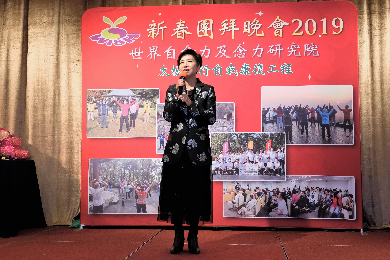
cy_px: 130
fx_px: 433
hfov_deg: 48.5
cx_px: 195
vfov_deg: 33.4
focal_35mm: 40
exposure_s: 1/100
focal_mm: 26.6
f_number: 4.2
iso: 1600
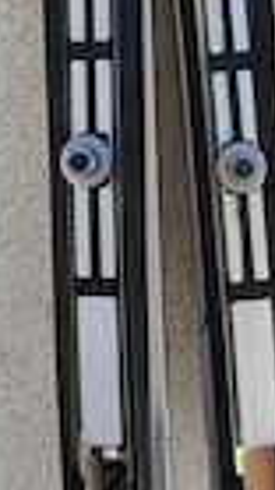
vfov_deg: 40.7
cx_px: 201
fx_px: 649
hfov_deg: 23.7
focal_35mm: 50
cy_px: 155
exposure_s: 1/130
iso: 50
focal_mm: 1.96
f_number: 2.2
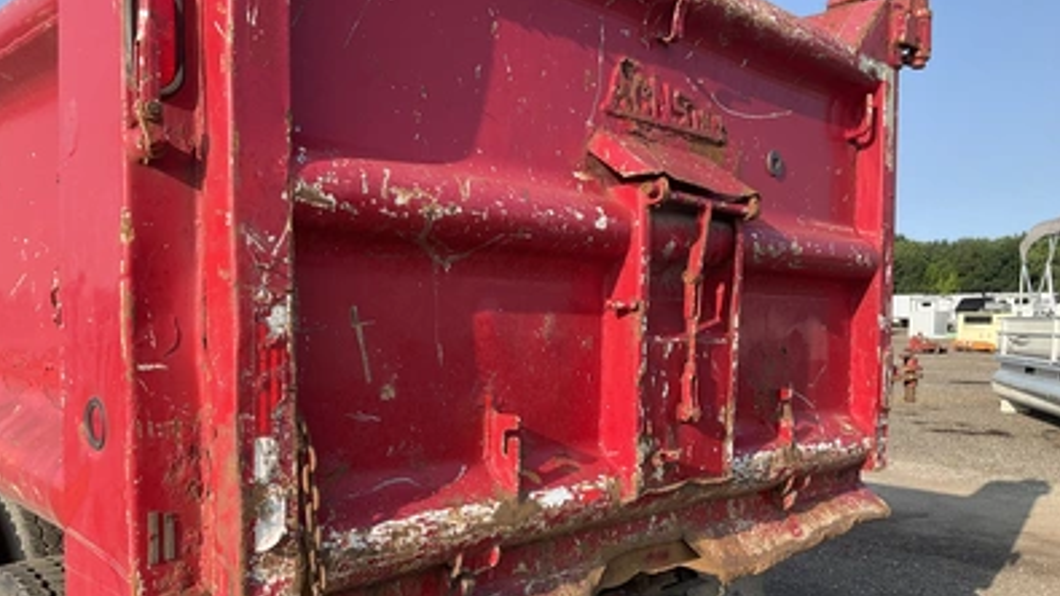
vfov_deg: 36.4
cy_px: 376
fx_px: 899
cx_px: 529
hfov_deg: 61.0
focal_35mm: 32
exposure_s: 1/491
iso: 25
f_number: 1.8
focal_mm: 3
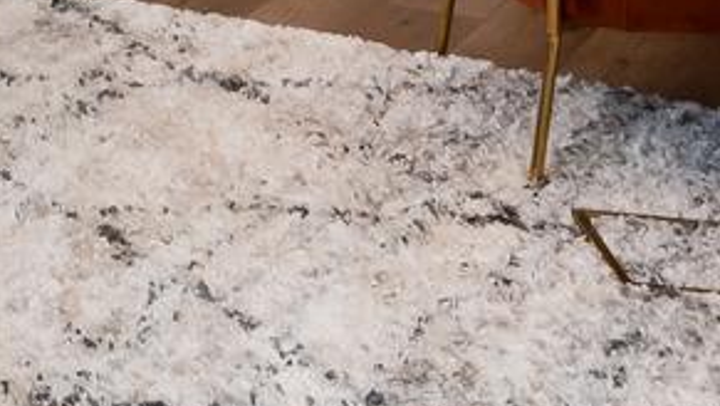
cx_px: -621
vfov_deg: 9.3
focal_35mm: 118
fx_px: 2254
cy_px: -525
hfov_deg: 15.3
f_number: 14
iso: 800
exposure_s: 1/160
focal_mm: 16
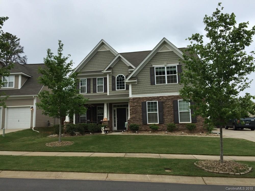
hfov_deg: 61.7
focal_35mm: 29
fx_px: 214
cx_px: 128
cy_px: 96
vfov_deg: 48.2
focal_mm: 4.15
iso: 32
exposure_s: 1/1014
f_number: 2.2
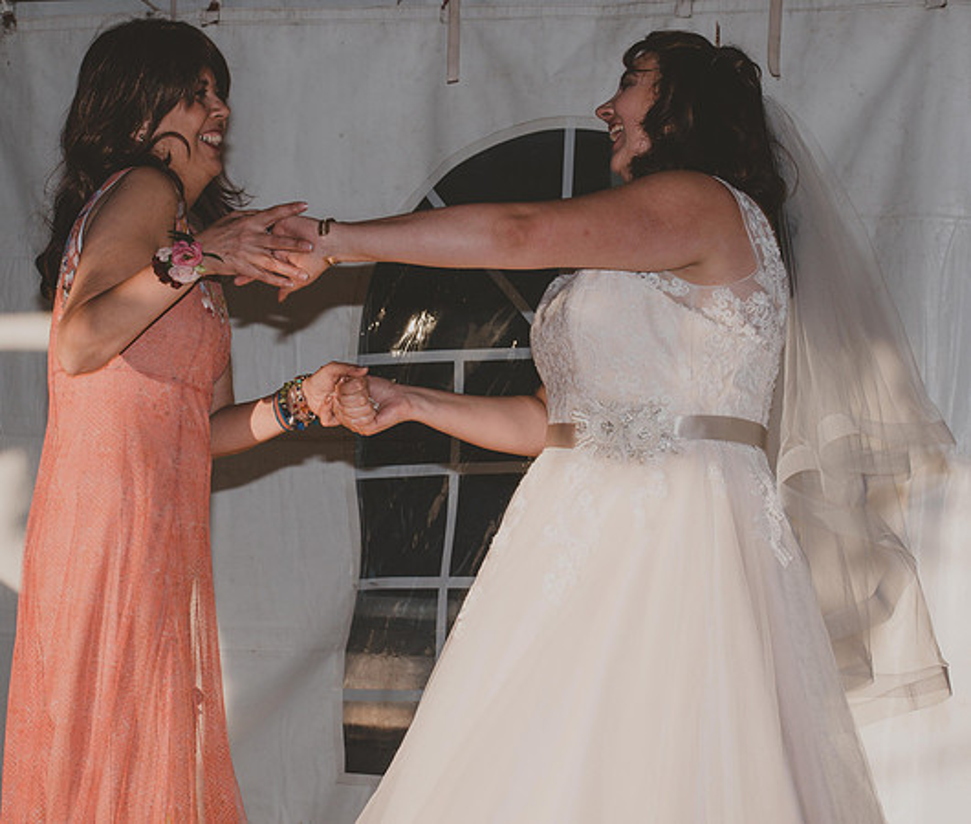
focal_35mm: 125
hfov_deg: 15.0
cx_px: 381
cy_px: 403
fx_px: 3693
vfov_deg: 12.7
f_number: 11
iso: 100
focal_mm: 70
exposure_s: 1/200
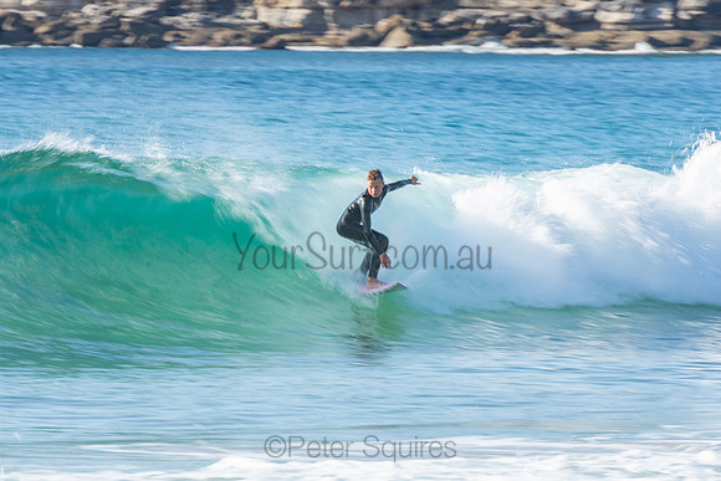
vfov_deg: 2.3
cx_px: 360
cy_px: 240
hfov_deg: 3.4
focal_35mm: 600
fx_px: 12019
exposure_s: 1/30
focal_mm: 400
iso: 100
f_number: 18
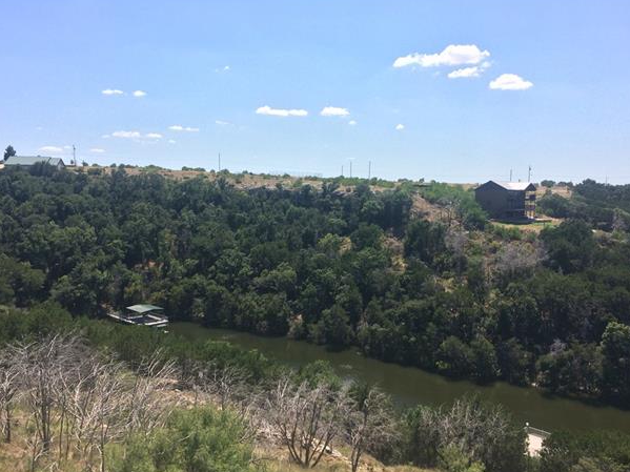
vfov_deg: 45.4
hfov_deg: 58.4
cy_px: 242
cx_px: 317
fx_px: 564
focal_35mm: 31
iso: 32
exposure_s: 1/1953
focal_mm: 4.15
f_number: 2.2
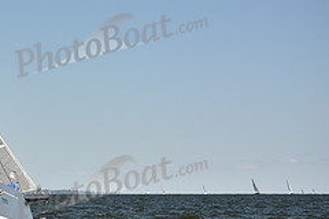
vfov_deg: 8.1
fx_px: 1544
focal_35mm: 169
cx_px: -55
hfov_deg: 11.9
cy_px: 132
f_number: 3.2
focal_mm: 70
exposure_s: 1/1600
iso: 250
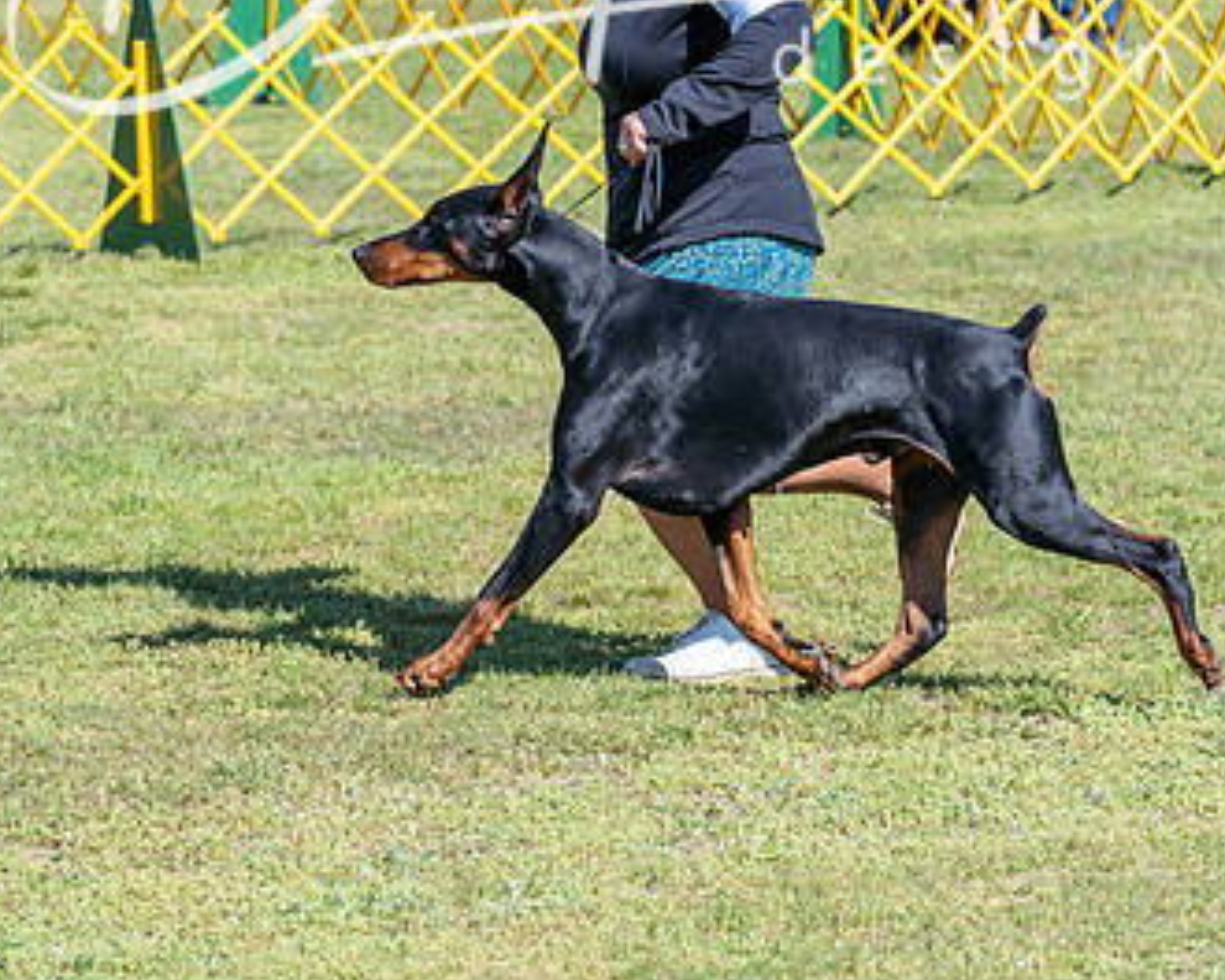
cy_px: 193
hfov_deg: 8.6
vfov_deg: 6.9
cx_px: 633
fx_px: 8157
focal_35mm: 225
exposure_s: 1/2000
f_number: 6.3
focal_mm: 117
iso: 640
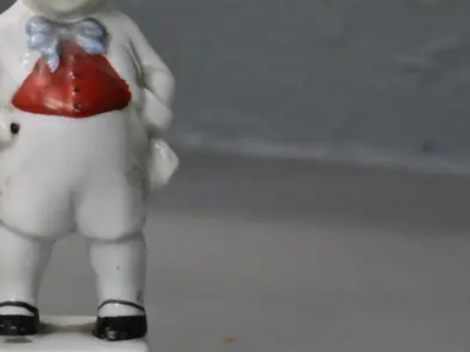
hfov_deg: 12.6
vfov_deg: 9.6
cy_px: 113
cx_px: -60
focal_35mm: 154
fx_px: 2090
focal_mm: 30
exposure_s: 1/200
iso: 3200
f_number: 4.9
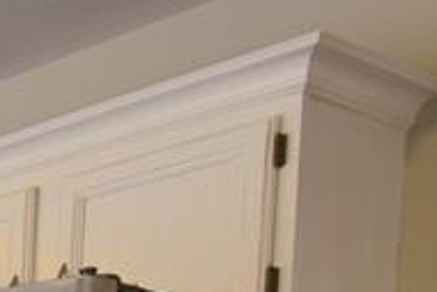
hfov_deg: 15.7
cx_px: -453
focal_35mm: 101
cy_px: 707
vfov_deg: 11.3
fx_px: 1227
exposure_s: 1/30
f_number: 3.5
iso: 100
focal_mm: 10
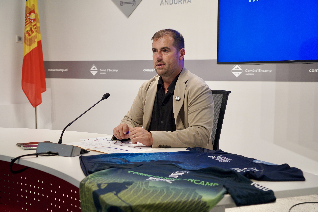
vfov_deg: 31.2
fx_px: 380
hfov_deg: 45.4
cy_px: 106
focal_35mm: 43
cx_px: 159
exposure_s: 1/160
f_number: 4.5
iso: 2500
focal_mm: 43
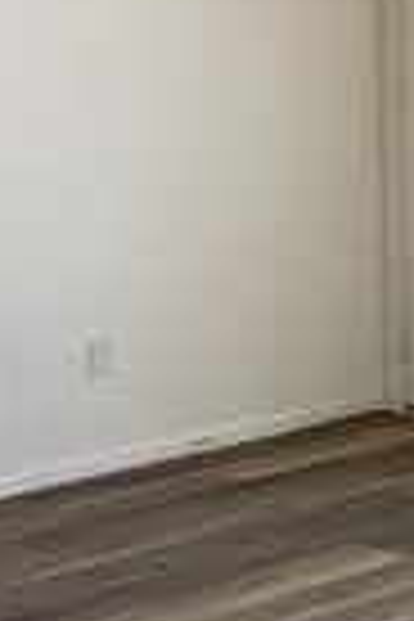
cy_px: 272
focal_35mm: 117
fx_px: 2018
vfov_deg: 17.5
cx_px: 320
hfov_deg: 11.7
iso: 80
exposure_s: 1/60
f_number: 2.4
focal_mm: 3.3
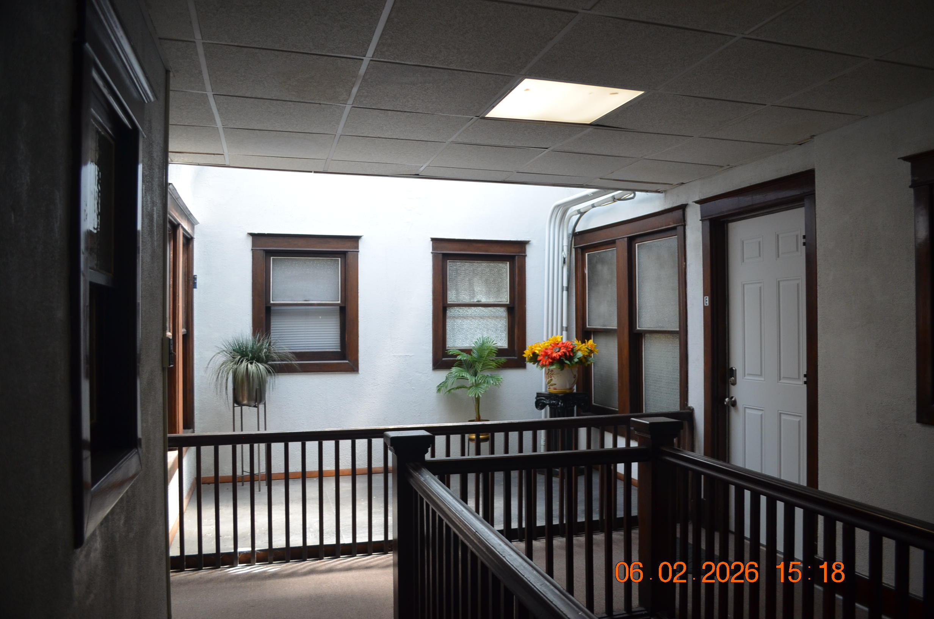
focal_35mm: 27
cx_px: 467
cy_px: 310
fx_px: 699
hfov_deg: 67.5
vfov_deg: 47.7
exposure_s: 1/60
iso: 560
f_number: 4
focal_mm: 18
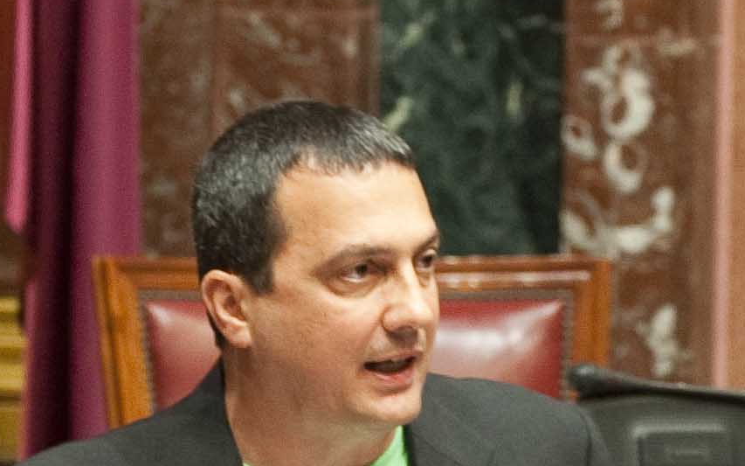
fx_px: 12384
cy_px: 376
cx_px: 314
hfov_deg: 3.4
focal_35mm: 610
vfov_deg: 2.2
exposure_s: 1/80
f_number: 4
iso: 1600
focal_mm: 120
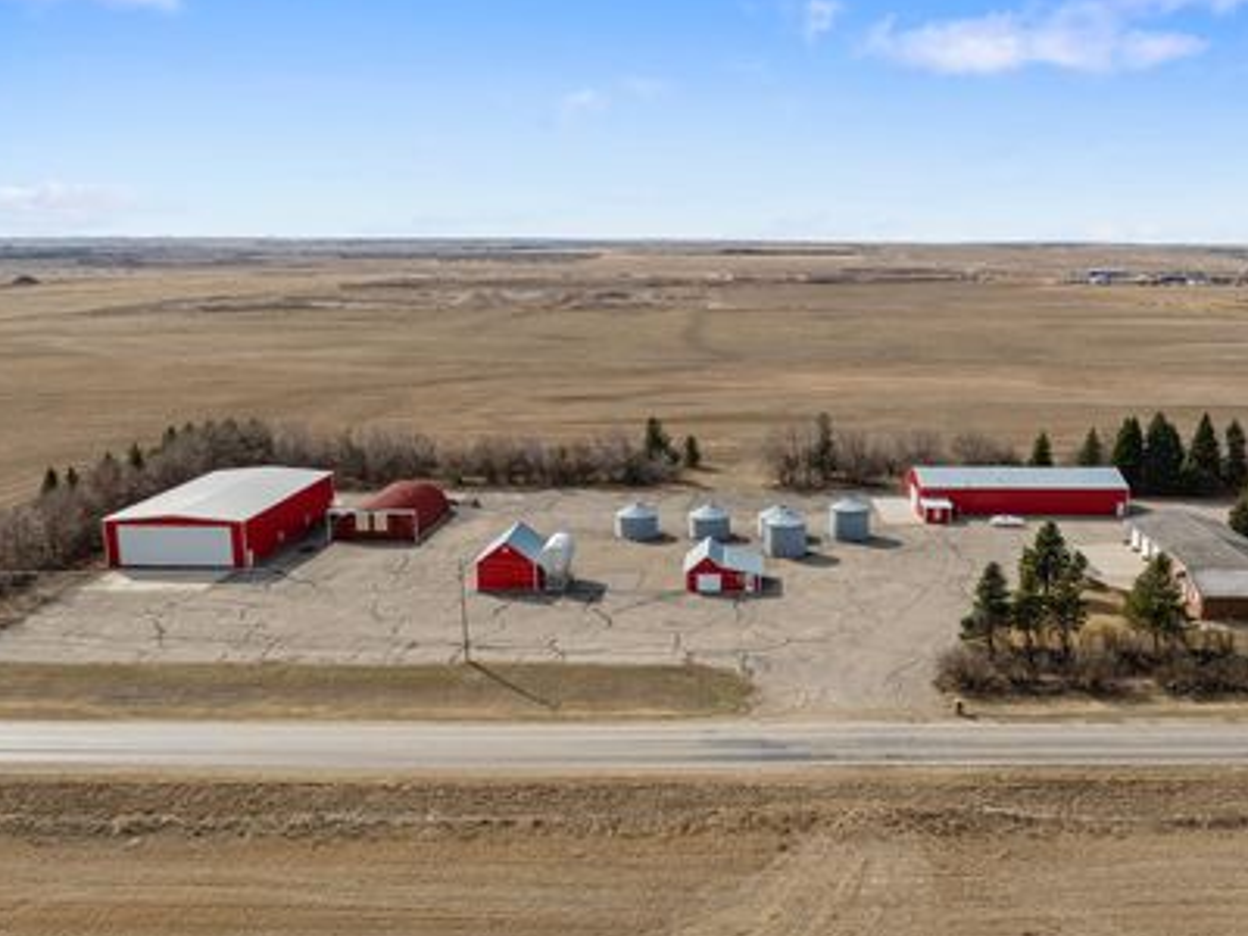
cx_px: 743
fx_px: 1082
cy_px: 445
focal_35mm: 30
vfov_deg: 46.8
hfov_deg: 59.5
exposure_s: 1/640
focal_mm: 12.29
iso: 100
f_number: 7.1
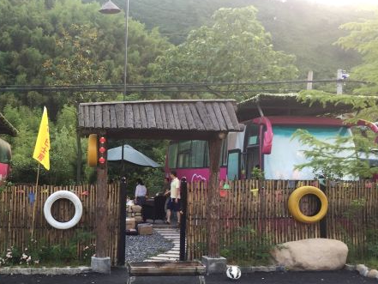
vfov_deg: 31.4
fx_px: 502
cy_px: 180
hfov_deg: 39.8
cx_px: 81
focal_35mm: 46
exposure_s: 1/100
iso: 32
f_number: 2.2
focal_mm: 4.15
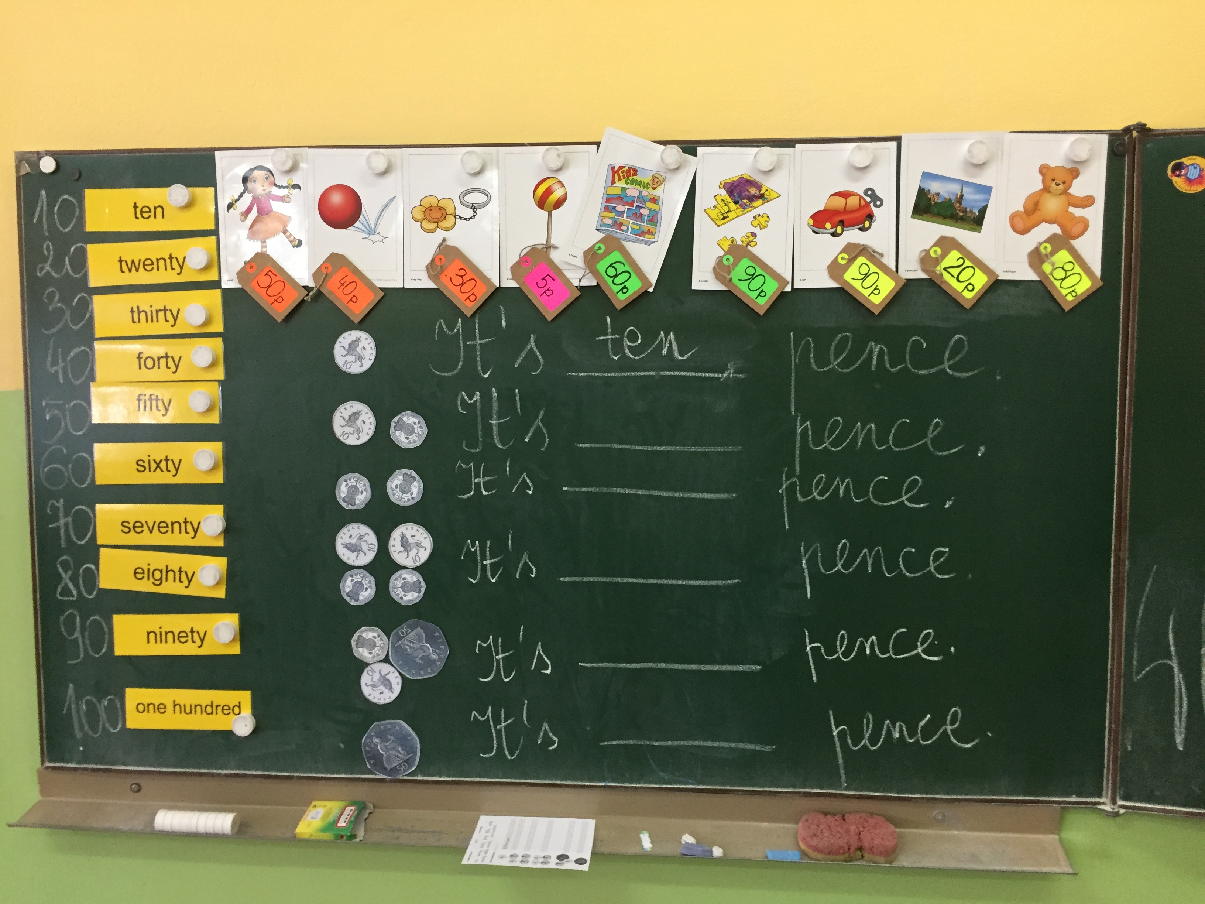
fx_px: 1010
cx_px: 602
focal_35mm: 29
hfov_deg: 61.7
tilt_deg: -3.3
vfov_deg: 48.2
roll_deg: -0.2
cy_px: 452
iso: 200
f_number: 2.2
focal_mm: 4.15
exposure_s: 1/33
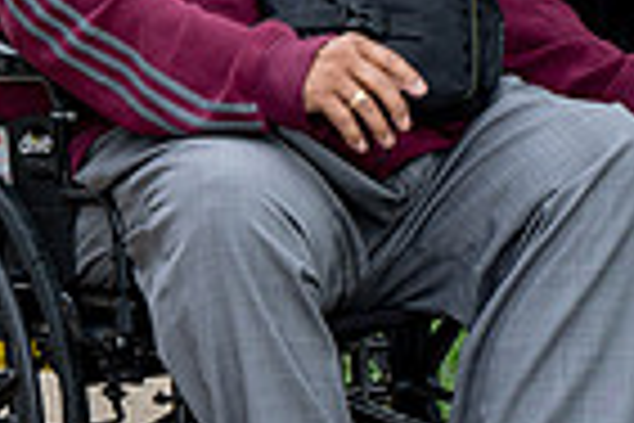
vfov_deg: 3.6
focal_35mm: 379
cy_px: 198
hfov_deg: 5.4
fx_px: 6674
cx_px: 76
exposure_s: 1/100
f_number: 6.3
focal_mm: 92
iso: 160
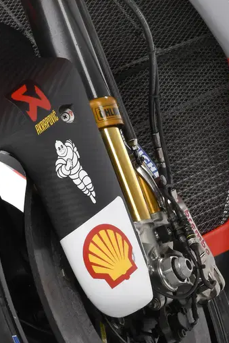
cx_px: 1
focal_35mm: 283
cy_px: -177
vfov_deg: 7.2
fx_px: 2702
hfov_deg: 4.8
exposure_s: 1/200
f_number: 20
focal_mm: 80
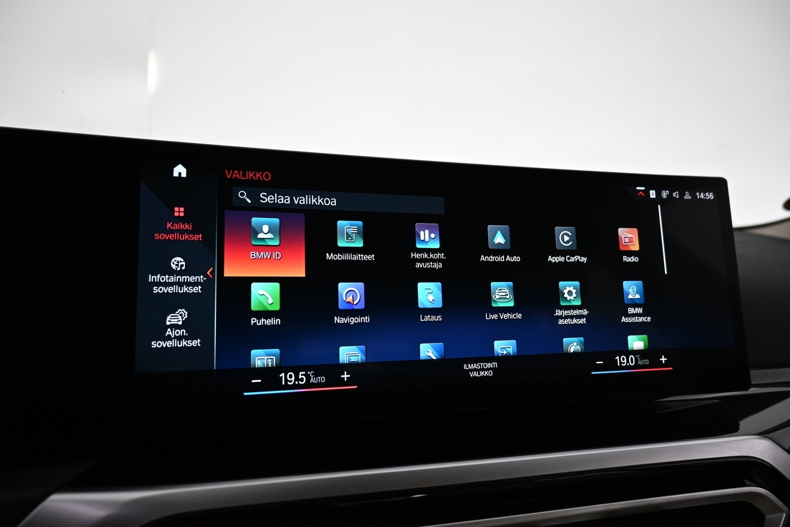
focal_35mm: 24
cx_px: 395
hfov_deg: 73.7
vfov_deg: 53.1
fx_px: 527
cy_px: 264
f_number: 3.5
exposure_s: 1/100
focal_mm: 16
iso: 1600
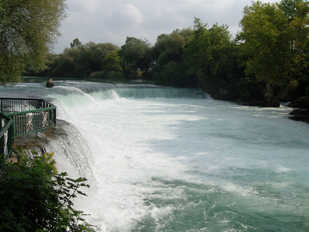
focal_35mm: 37
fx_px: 330
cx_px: 154
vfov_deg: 38.7
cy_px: 116
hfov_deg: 50.1
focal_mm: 6.2
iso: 80
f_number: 7
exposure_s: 1/400
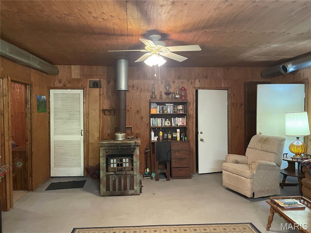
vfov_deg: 53.1
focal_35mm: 26
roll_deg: +0.9
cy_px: 116
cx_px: 156
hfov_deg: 67.3
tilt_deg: -1.6
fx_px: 234
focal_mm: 4.2
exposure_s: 1/40
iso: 500
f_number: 1.6
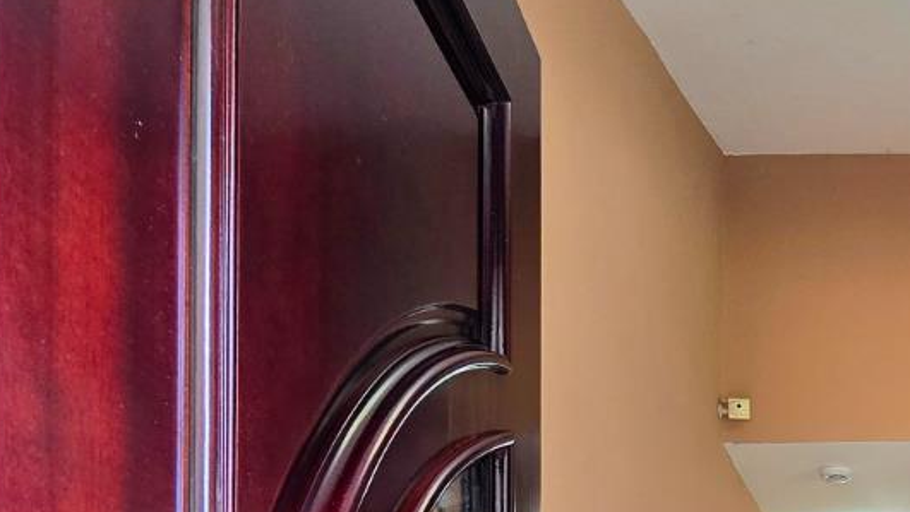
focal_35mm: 40
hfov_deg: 43.5
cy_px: 780
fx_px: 965
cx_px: 905
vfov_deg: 23.4
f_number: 2.2
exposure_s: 1/60
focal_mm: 2.2
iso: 160
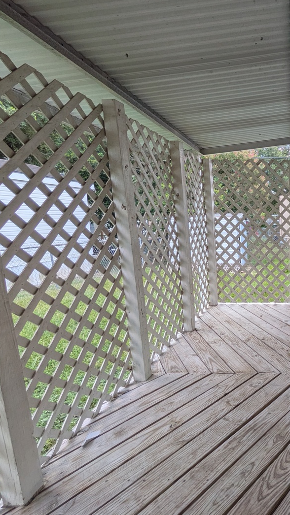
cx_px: 301
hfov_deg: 44.2
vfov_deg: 83.8
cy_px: 261
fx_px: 287
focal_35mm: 21
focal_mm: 1.83
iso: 42
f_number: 2.2
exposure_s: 1/207
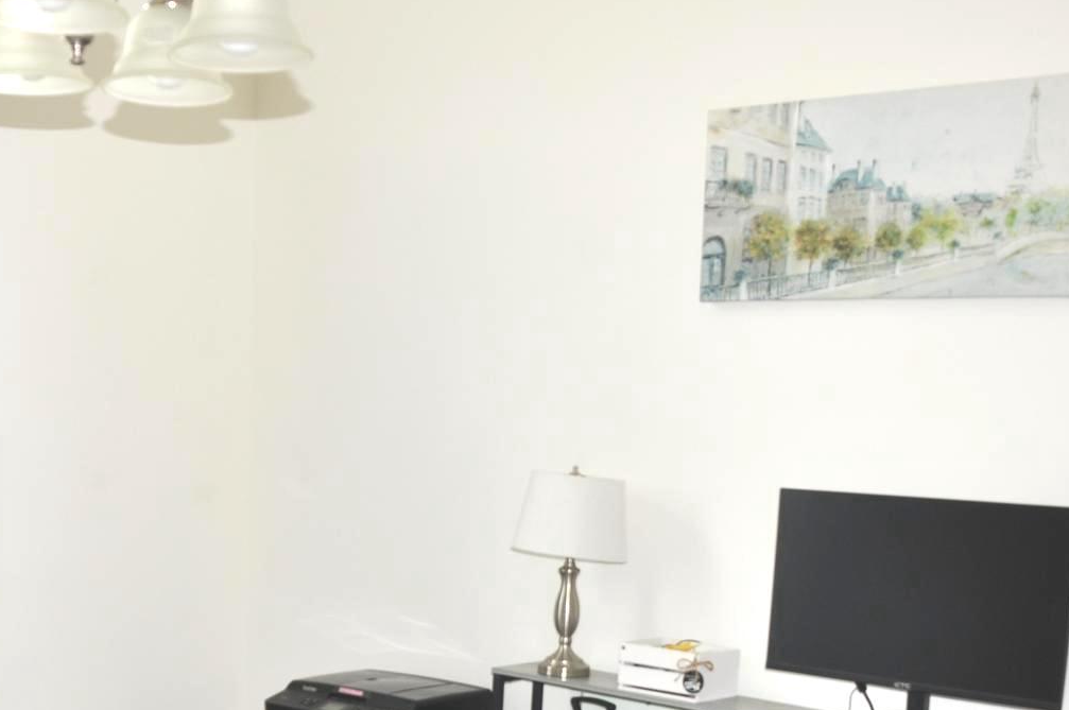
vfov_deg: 21.7
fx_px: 1809
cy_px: 647
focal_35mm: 61
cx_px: 207
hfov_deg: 32.0
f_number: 5.6
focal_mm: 20
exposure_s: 1/200
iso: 200
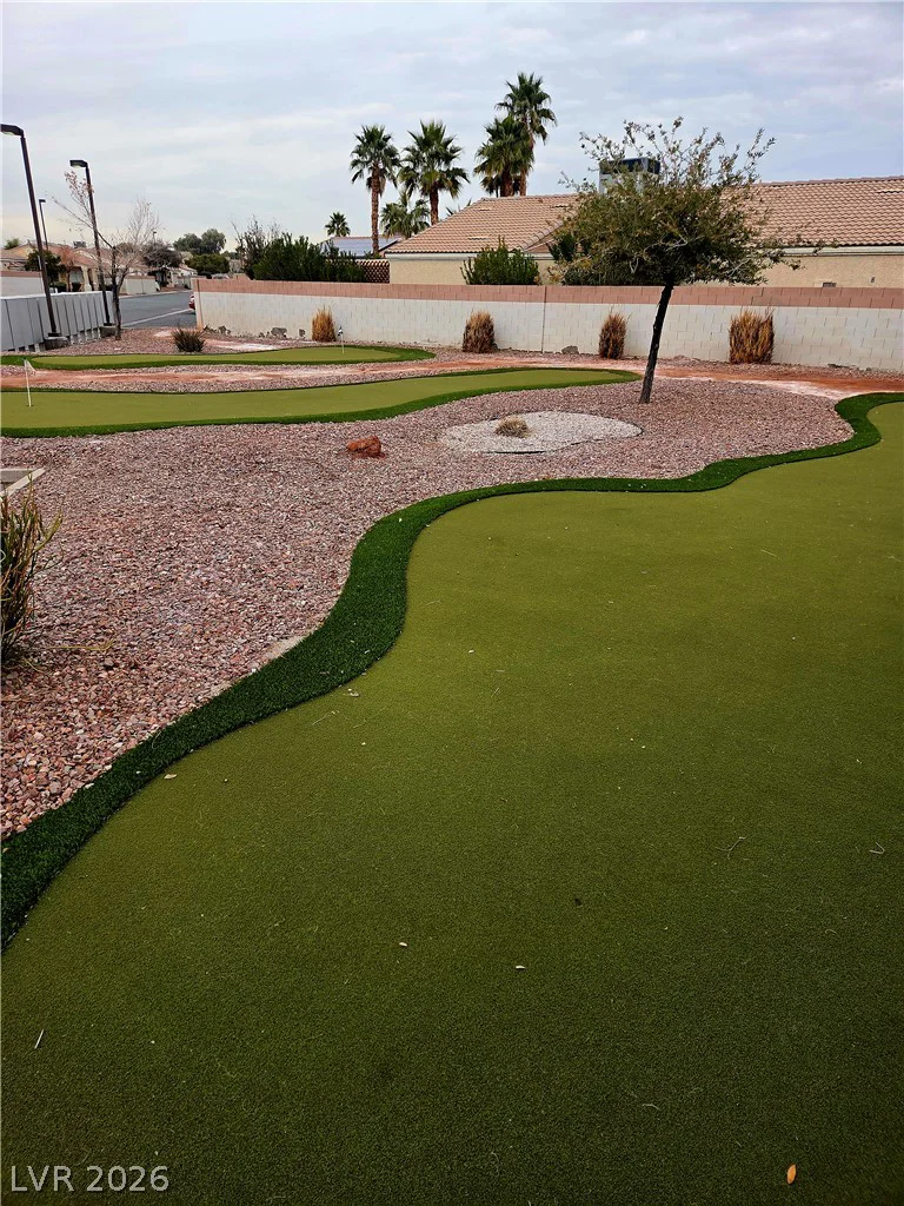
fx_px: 801
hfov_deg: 58.9
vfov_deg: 73.9
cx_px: 452
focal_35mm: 23
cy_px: 603
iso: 80
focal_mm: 5.4
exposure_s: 1/2000
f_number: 1.8
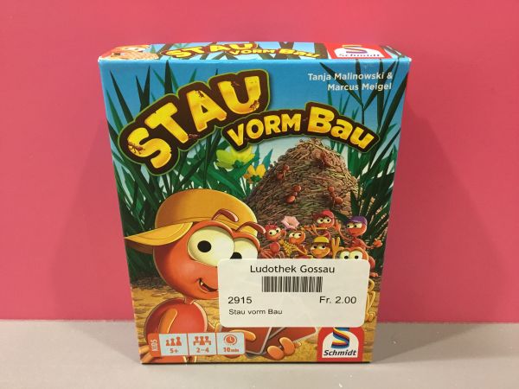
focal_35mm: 31
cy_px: 194
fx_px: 465
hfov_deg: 58.4
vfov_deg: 45.4
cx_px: 260
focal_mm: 3.3
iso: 200
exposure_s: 1/33
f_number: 2.4
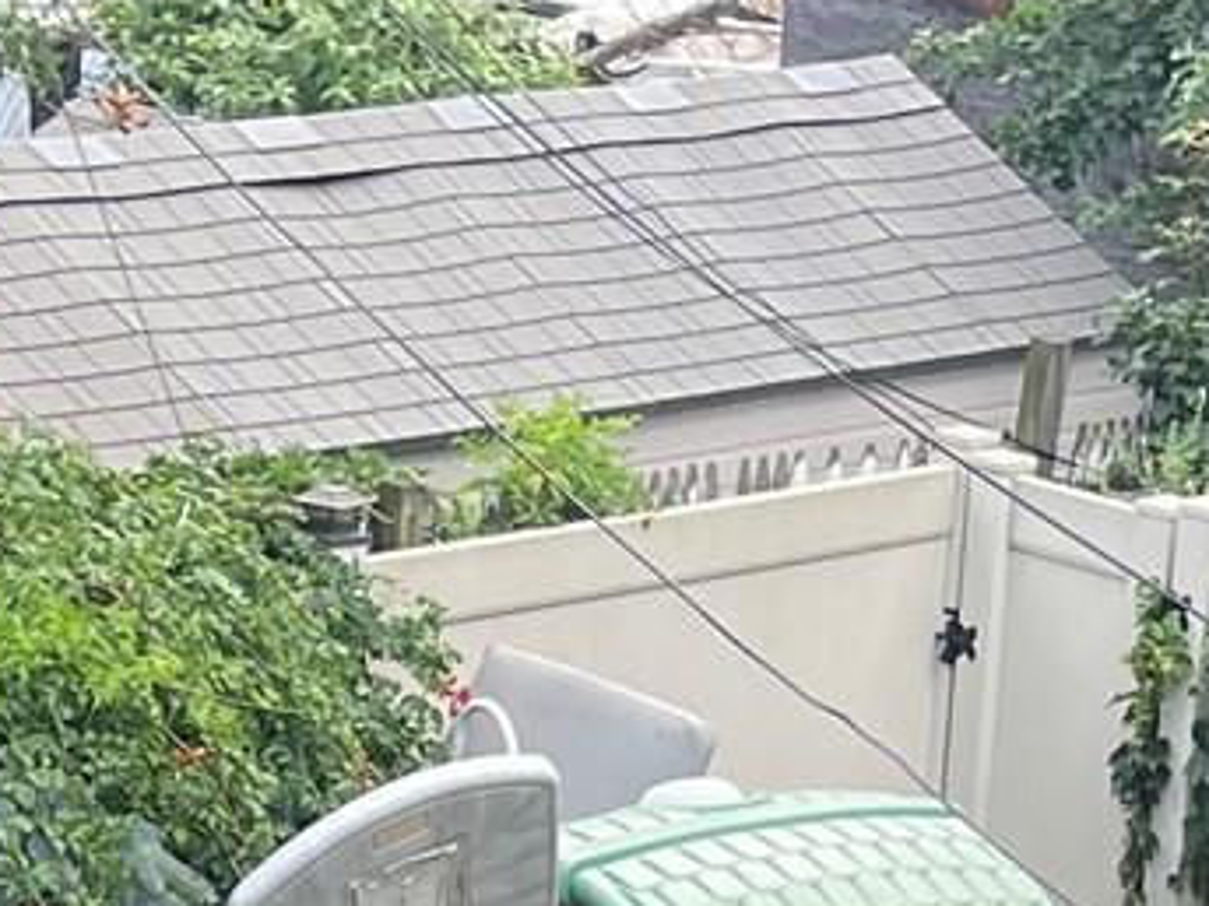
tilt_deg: -32.9
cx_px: 738
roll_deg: -3.8
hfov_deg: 13.2
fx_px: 5204
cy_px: 2602
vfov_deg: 8.5
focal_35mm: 149
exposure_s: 1/440
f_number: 1.6
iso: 32
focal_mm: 5.1
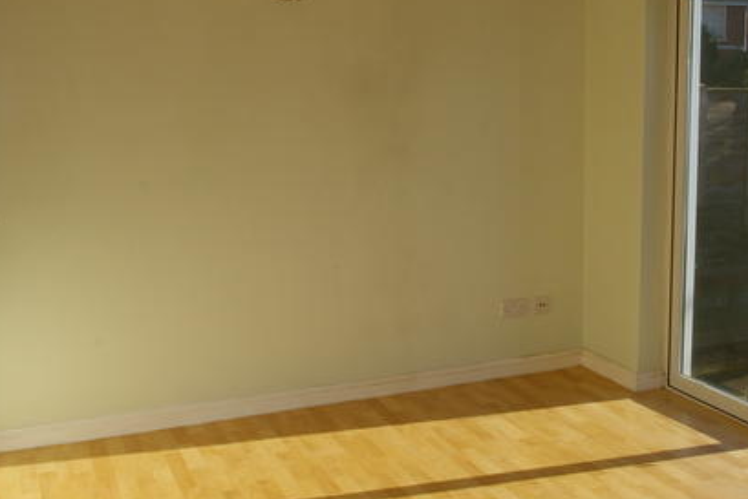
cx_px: 486
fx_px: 993
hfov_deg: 40.9
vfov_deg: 28.2
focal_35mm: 48
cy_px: 252
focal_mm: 21
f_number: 11
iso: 200
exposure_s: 1/180
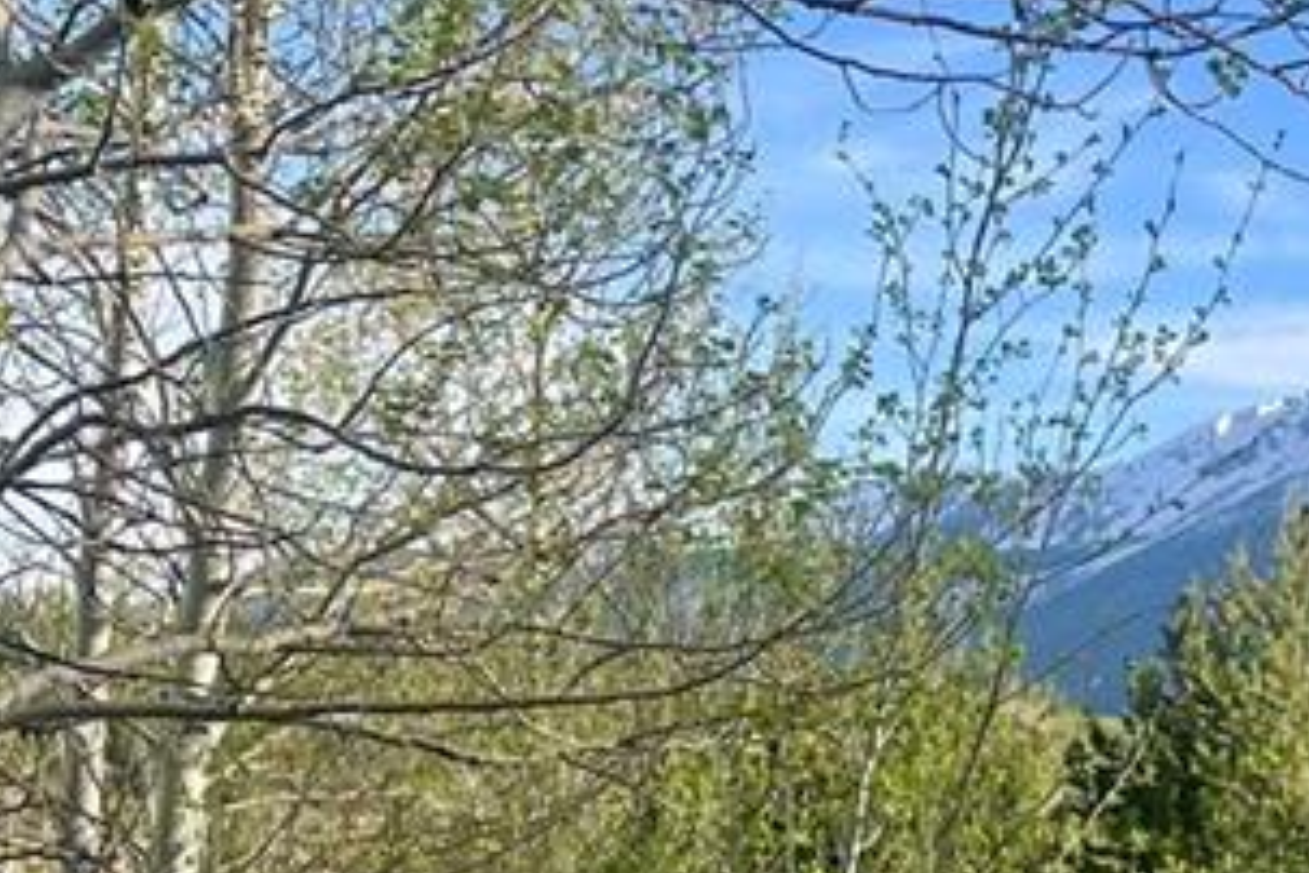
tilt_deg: +0.0
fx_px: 3890
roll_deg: -2.3
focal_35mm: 107
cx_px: 1365
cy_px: 959
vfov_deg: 12.6
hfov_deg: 18.5
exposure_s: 1/2404
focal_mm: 5.7
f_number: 1.5
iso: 50
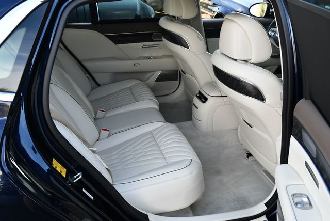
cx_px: 165
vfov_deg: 36.9
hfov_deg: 53.1
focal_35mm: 36
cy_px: 110
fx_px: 330
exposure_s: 1/250
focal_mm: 18
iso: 400
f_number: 5
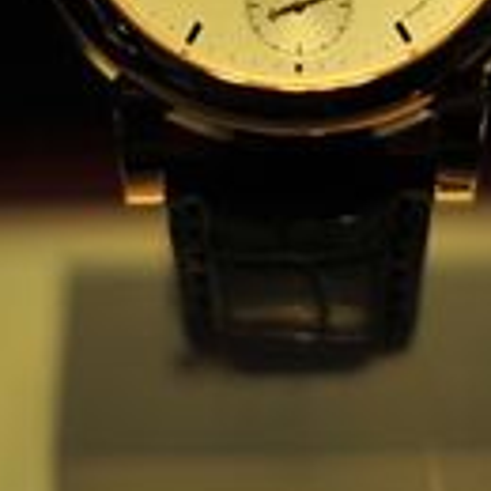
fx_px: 3932
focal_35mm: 245
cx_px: 293
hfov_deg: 7.1
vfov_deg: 7.1
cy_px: -170
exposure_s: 1/200
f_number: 2.2
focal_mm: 50
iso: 250
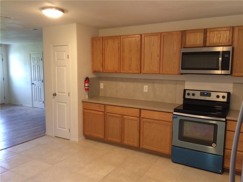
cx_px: 122
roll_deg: +0.0
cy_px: 91
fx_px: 204
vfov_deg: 48.2
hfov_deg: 61.7
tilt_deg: -8.9
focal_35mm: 29
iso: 80
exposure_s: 1/30
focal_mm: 4.15
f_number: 2.2
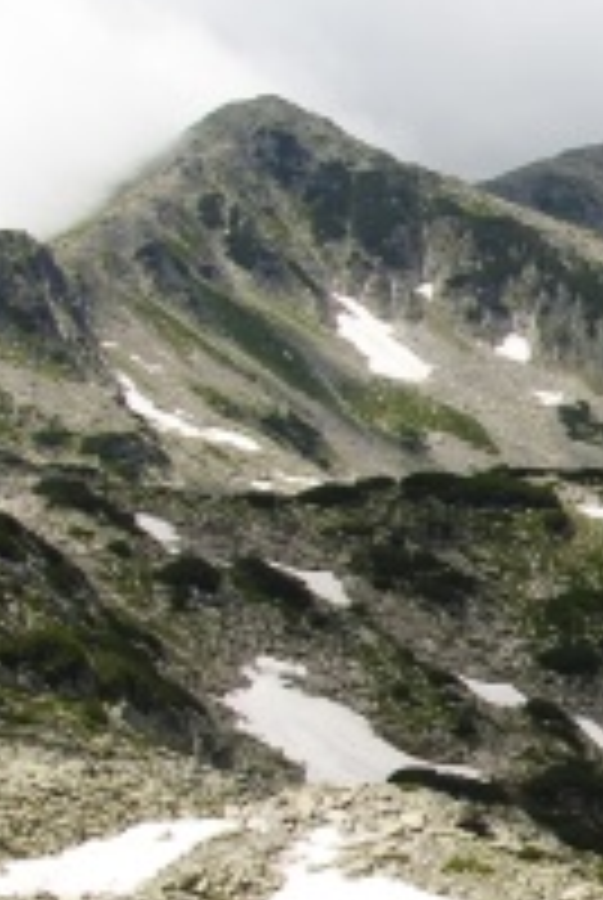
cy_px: 752
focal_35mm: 108
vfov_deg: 18.7
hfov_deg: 11.5
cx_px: 1179
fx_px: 2704
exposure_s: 1/160
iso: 100
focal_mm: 18
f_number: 8
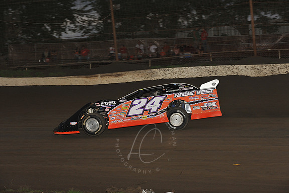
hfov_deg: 19.3
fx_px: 851
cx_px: 146
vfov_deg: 12.9
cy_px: 97
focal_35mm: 106
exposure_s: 1/320
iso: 1000
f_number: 7.1
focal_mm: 105
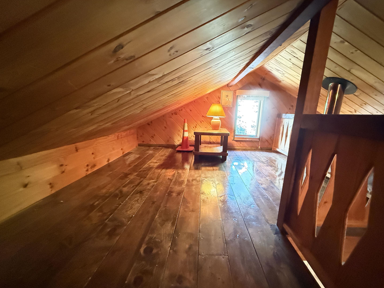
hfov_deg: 98.1
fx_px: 166
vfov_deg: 81.6
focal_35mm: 15
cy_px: 153
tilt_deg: -14.2
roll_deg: -1.3
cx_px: 203
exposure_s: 1/20
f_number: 2.2
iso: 2500
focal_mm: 2.22
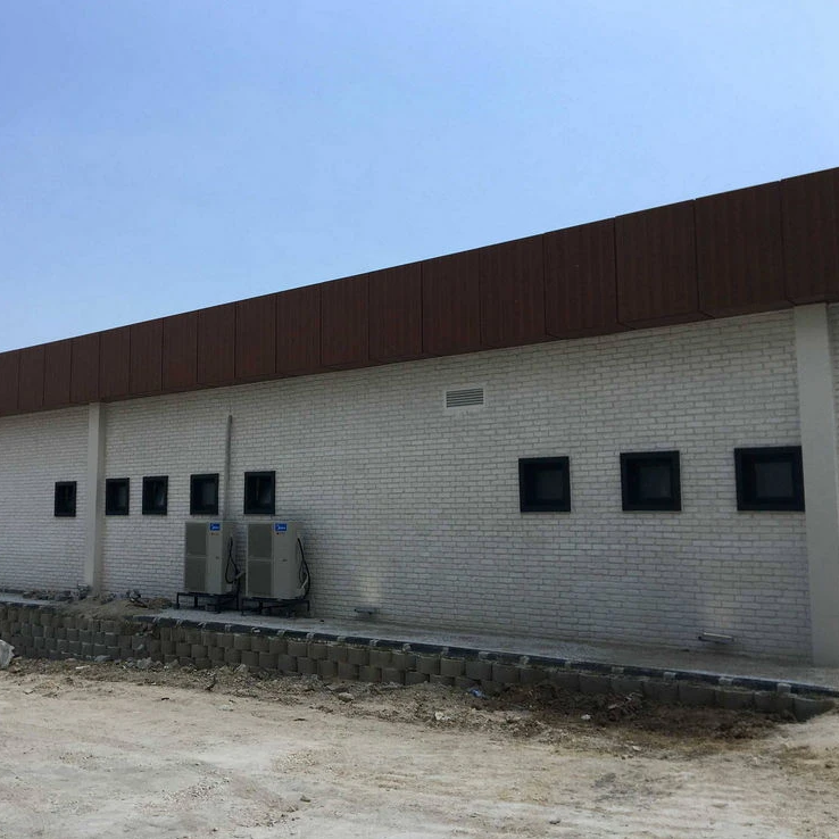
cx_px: 288
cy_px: 412
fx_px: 960
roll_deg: -0.8
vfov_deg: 47.2
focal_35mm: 35
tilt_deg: +9.5
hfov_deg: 46.6
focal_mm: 4.15
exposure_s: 1/1637
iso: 25
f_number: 2.2
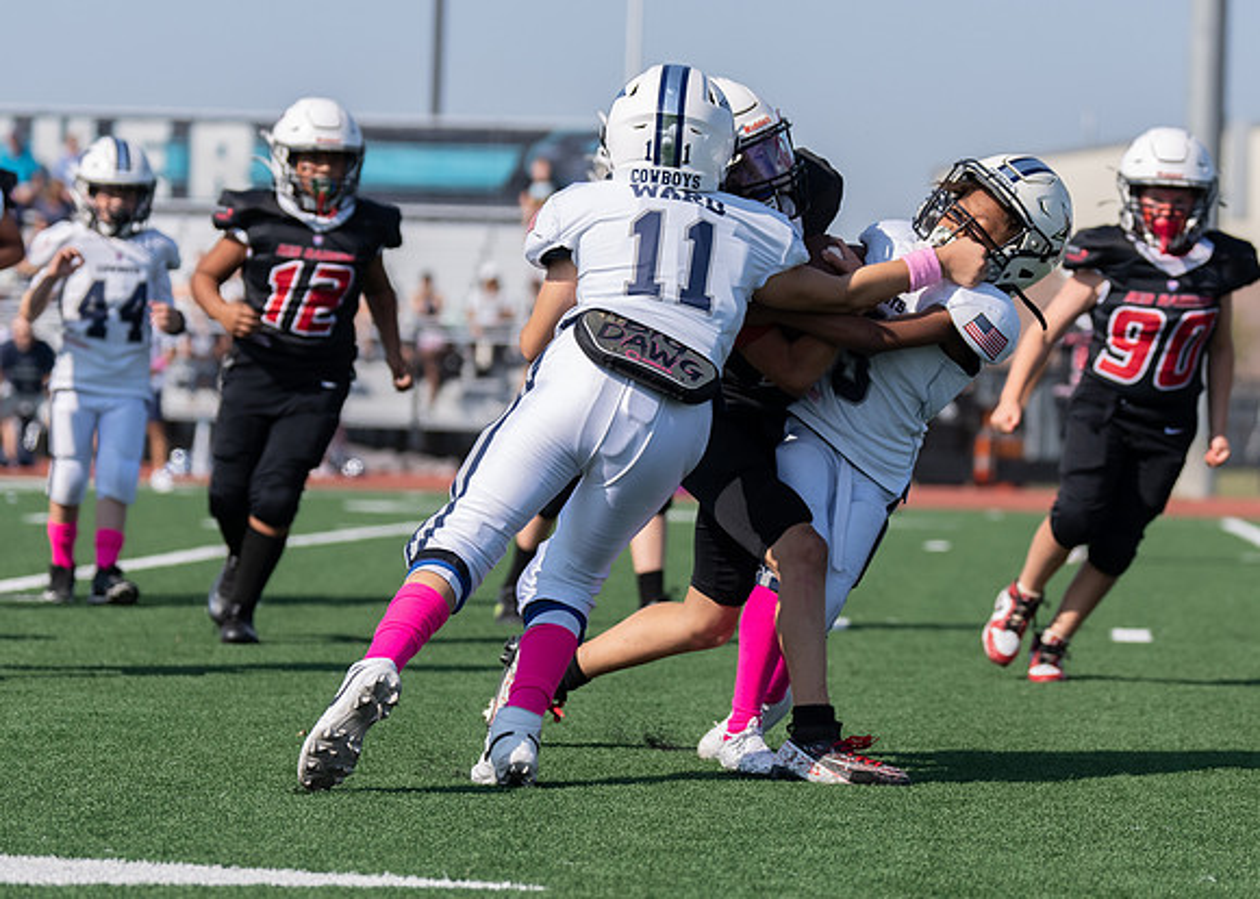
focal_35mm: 168
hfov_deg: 12.0
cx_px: 727
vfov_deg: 8.6
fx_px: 5997
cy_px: 381
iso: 100
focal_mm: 95
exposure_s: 1/2500
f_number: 2.8
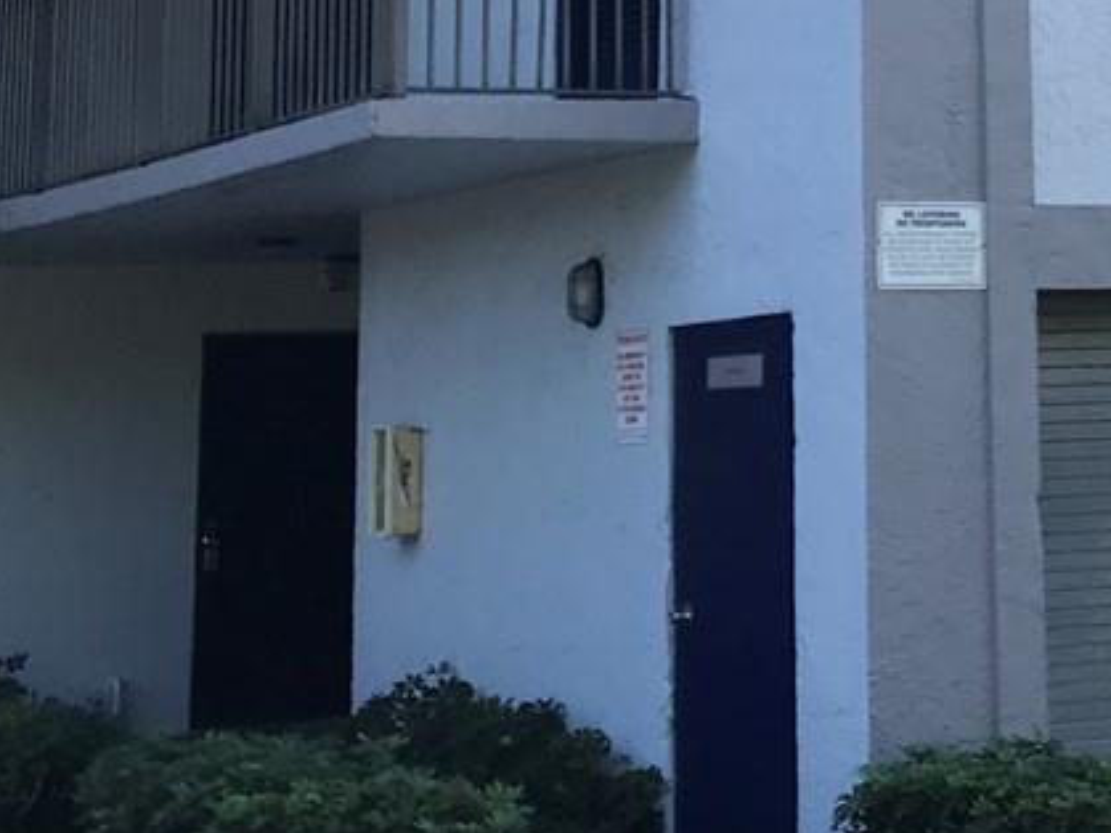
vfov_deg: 13.1
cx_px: 1092
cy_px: -385
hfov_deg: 18.0
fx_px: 3433
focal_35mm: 107
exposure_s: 1/591
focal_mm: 3.99
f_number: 1.8
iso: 20
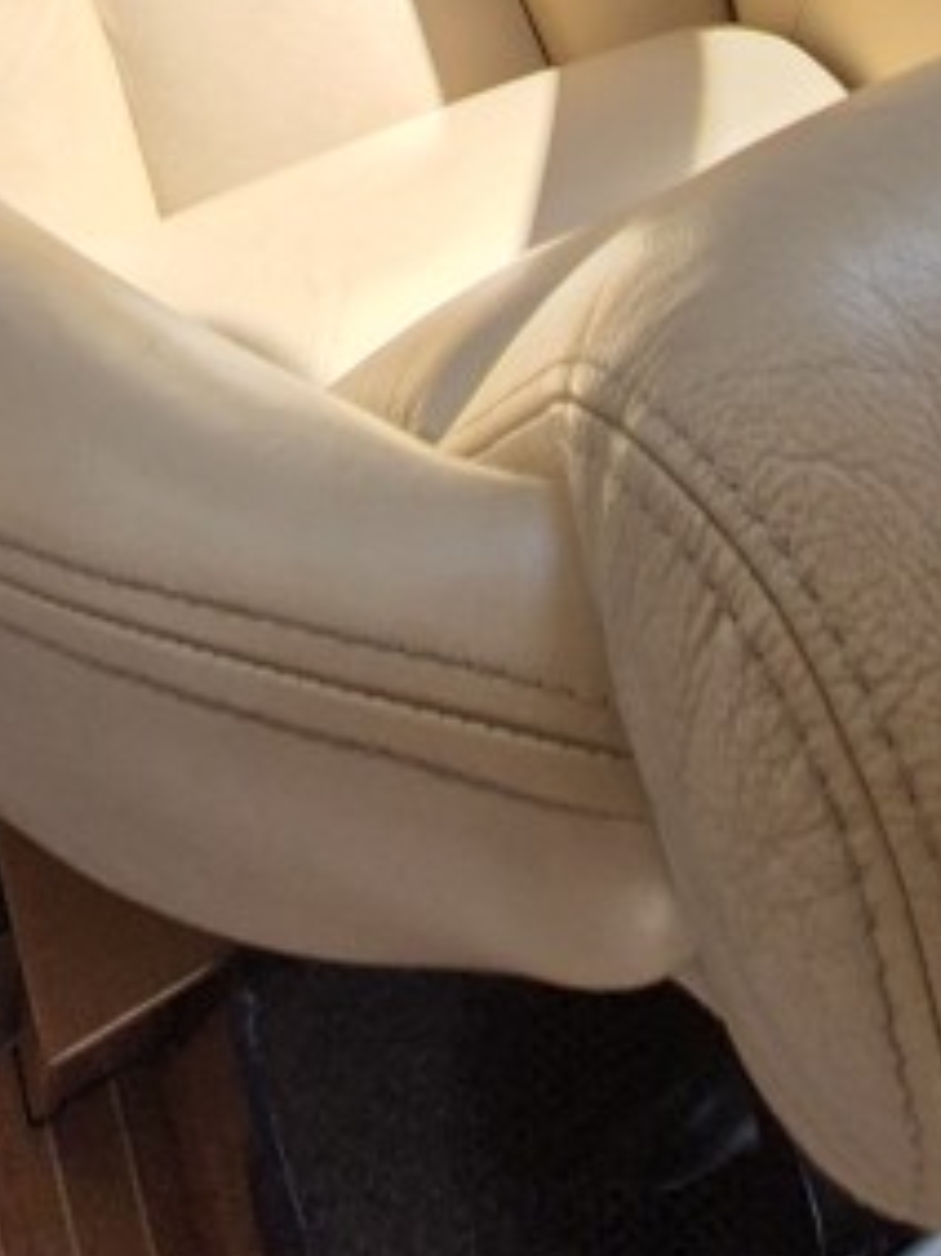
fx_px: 1669
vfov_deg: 26.0
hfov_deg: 31.4
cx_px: 386
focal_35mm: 46
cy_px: -750
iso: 50
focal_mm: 2.2
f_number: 2.2
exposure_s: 1/894
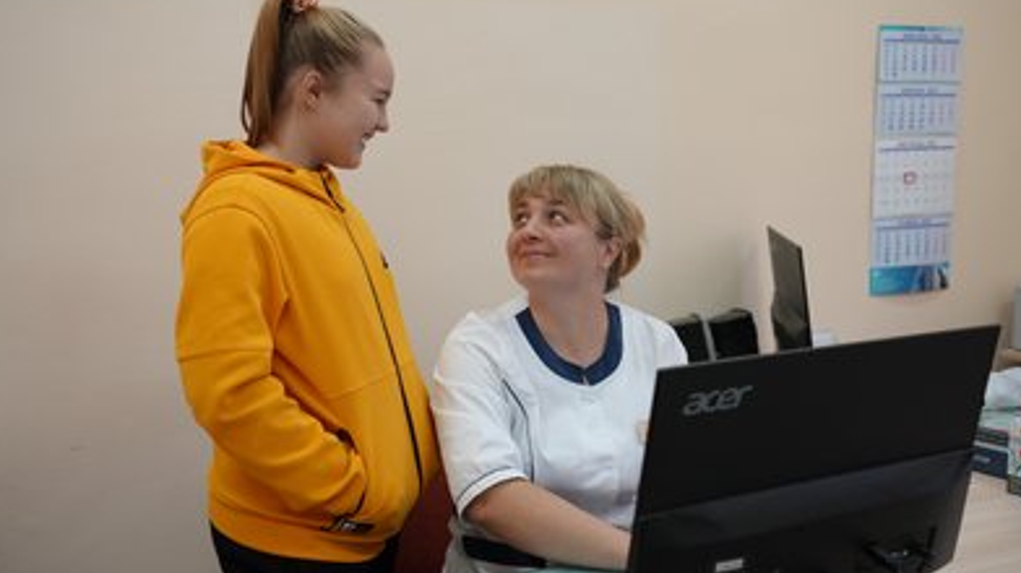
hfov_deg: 44.6
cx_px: 508
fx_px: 1245
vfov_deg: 25.9
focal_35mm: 46
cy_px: 275
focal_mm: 43
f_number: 4
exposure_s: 1/160
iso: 1000
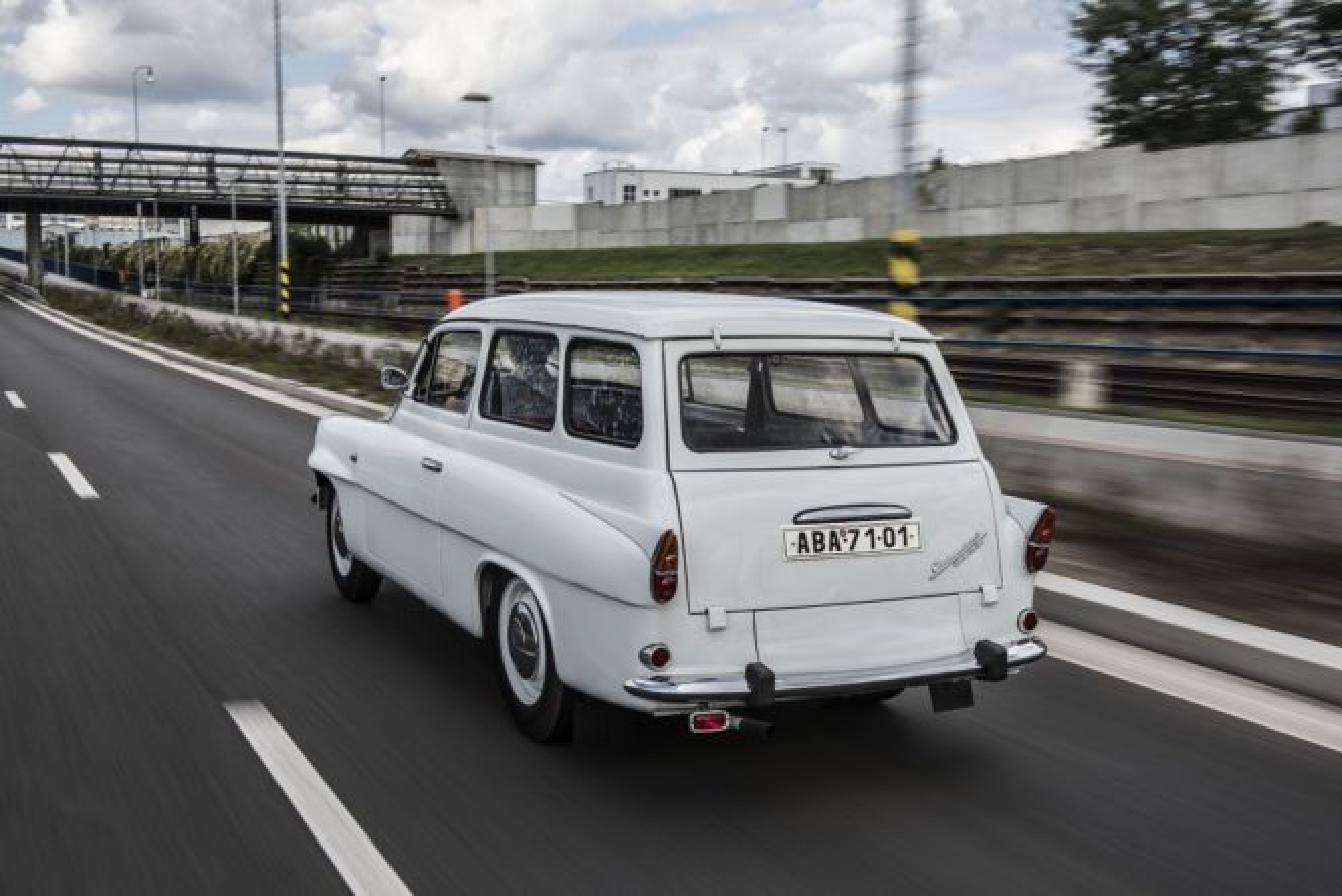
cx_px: 671
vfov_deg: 35.1
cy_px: 448
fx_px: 1417
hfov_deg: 50.7
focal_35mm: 38
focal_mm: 38
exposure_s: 1/30
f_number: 11
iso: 64
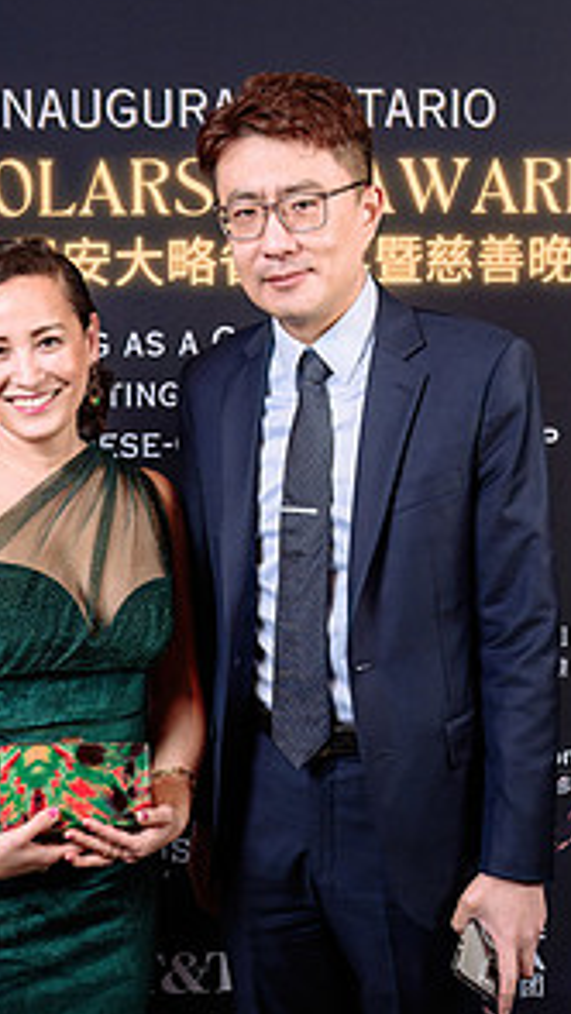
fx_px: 1749
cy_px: 519
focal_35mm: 65
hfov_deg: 18.5
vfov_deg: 32.4
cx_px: 288
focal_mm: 26.5
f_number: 4
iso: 500
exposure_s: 1/125
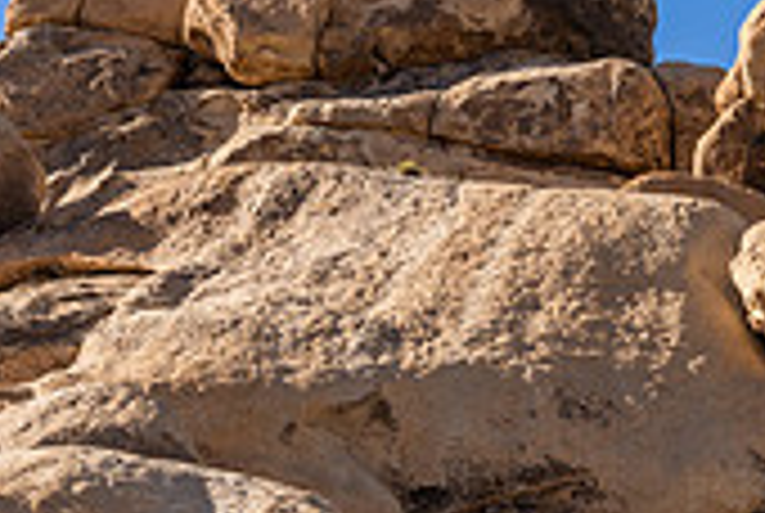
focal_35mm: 92
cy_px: 677
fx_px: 1958
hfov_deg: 19.0
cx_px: 1192
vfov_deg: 14.3
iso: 200
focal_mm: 27
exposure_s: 1/200
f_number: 14
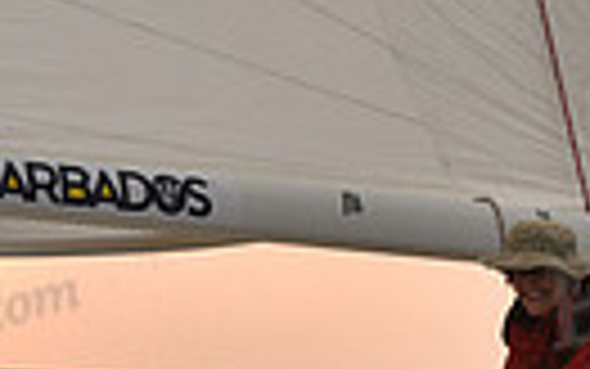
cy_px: 529
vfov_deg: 2.9
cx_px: 315
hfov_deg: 4.6
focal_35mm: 459
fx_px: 7384
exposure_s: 1/500
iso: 400
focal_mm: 102
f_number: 4.5
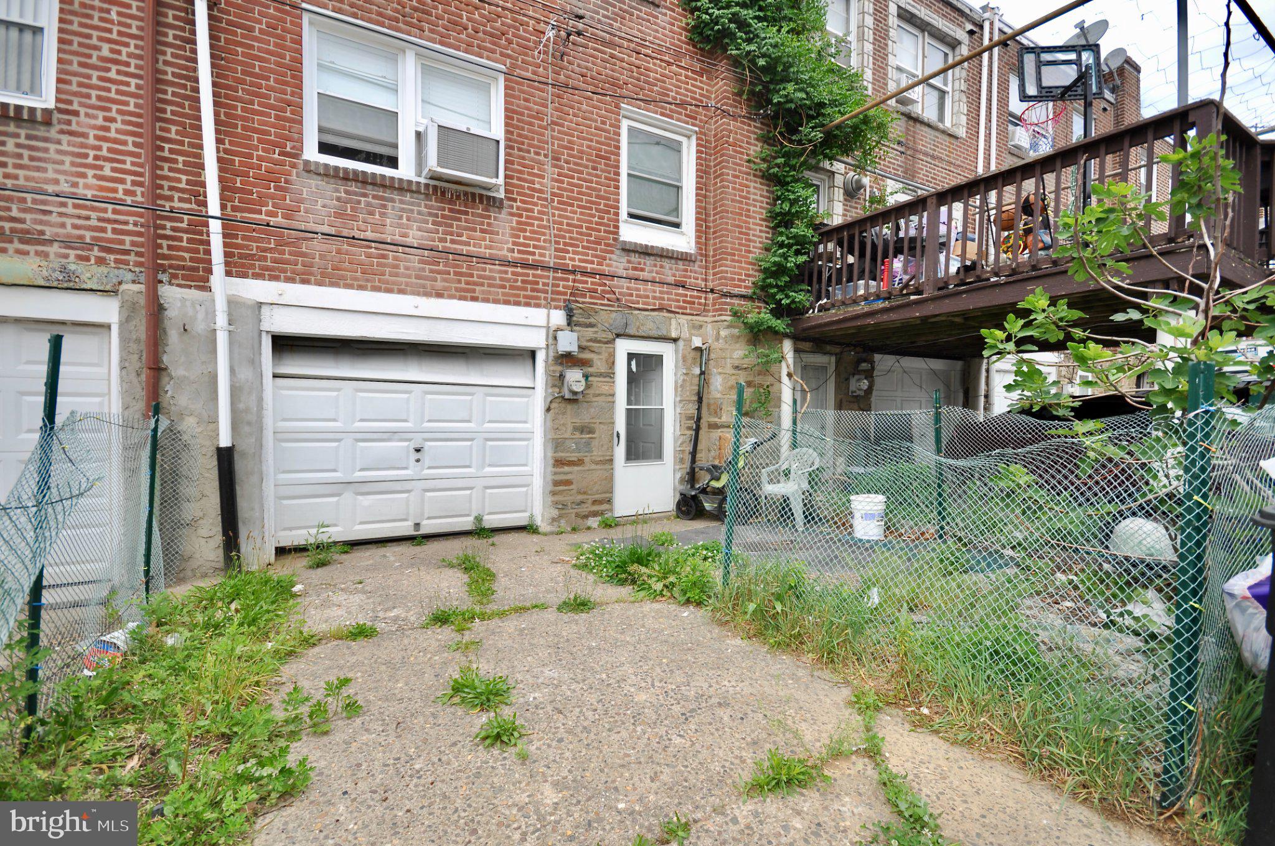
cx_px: 638
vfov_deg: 77.2
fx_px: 531
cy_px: 423
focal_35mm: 15
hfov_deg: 100.5
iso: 100
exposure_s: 1/200
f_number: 7.1
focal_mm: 10
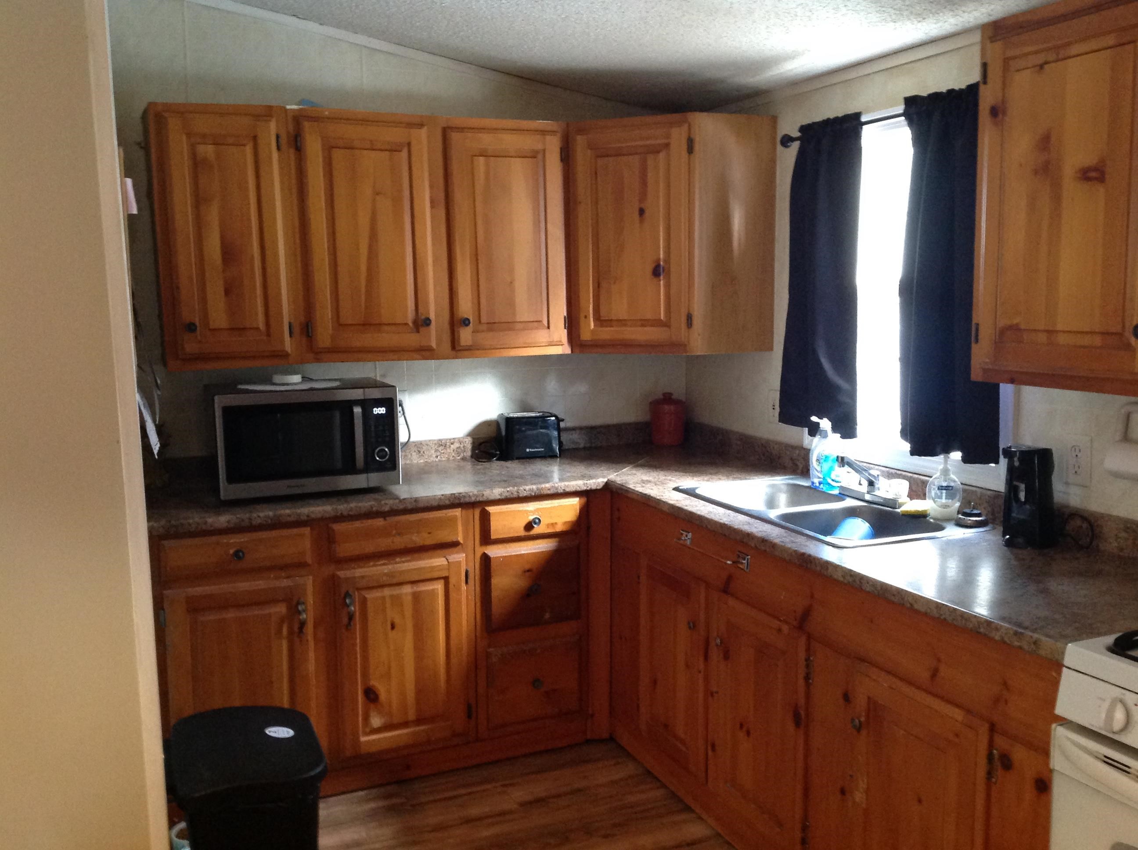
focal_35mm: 35
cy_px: 425
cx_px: 569
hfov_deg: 52.7
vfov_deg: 40.6
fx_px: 1149
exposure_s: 1/15
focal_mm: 4.28
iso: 320
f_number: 2.4
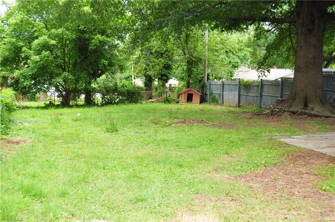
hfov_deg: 42.4
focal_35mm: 46
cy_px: 111
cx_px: 168
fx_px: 432
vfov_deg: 28.8
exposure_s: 1/125
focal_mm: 31
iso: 320
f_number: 5.6
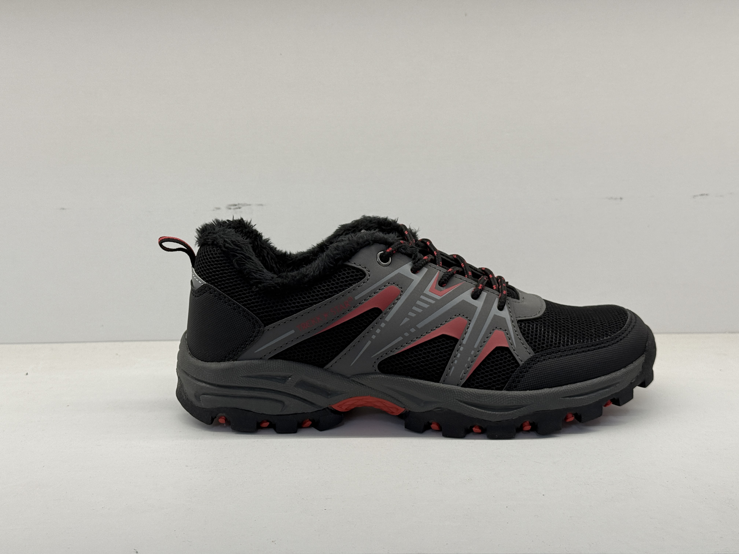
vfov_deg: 30.3
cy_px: 277
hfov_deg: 39.7
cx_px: 370
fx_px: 1025
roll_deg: +1.3
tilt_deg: -12.2
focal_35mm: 48
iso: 50
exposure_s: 1/216
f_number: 1.78
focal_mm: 6.76
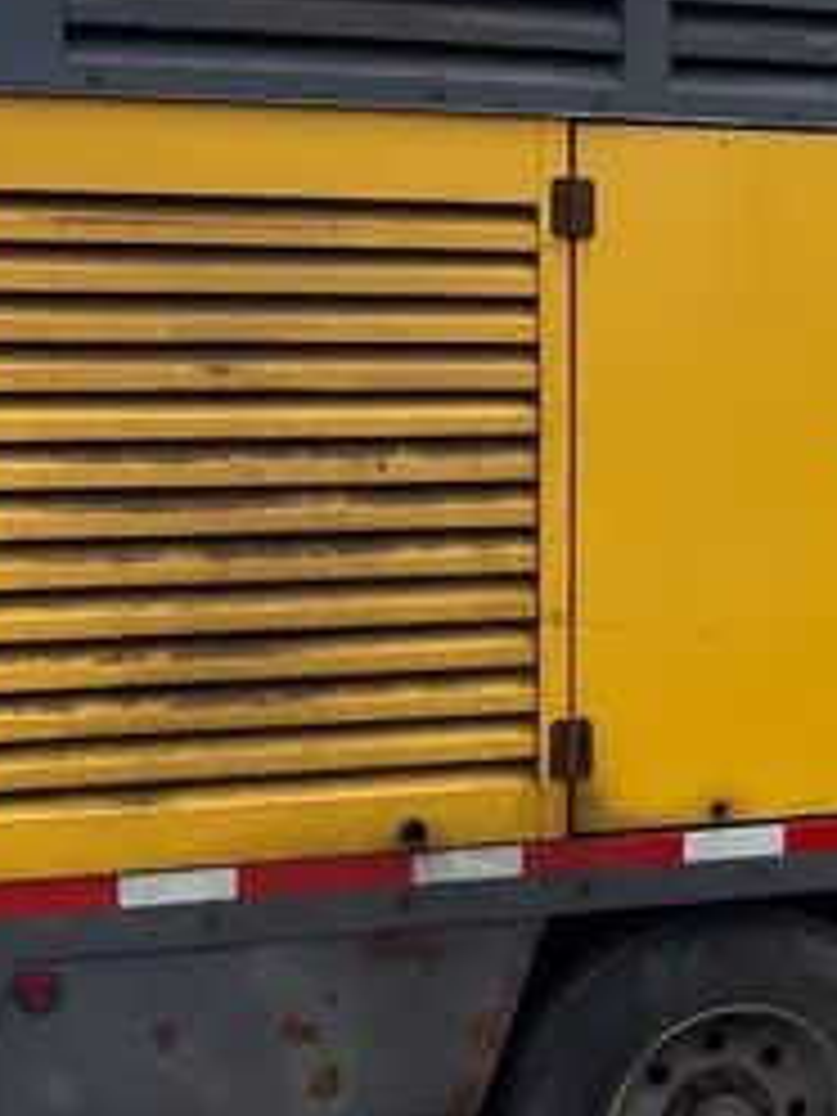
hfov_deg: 18.1
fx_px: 2482
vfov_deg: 25.2
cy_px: 394
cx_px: 1035
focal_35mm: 77
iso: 50
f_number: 1.6
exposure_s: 1/4950
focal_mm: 5.96
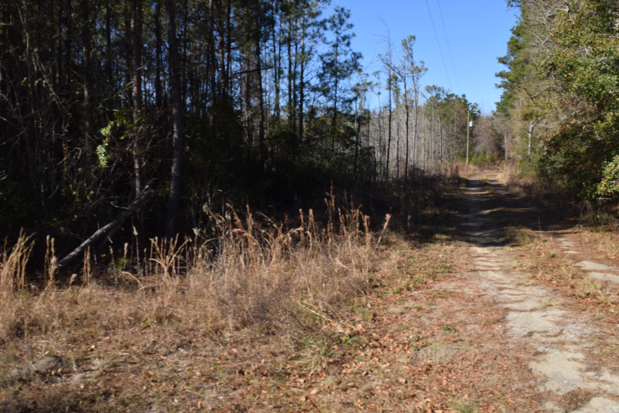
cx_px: 310
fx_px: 516
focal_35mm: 30
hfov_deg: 61.9
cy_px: 206
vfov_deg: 43.6
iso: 100
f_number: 9
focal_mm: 20
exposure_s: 1/200
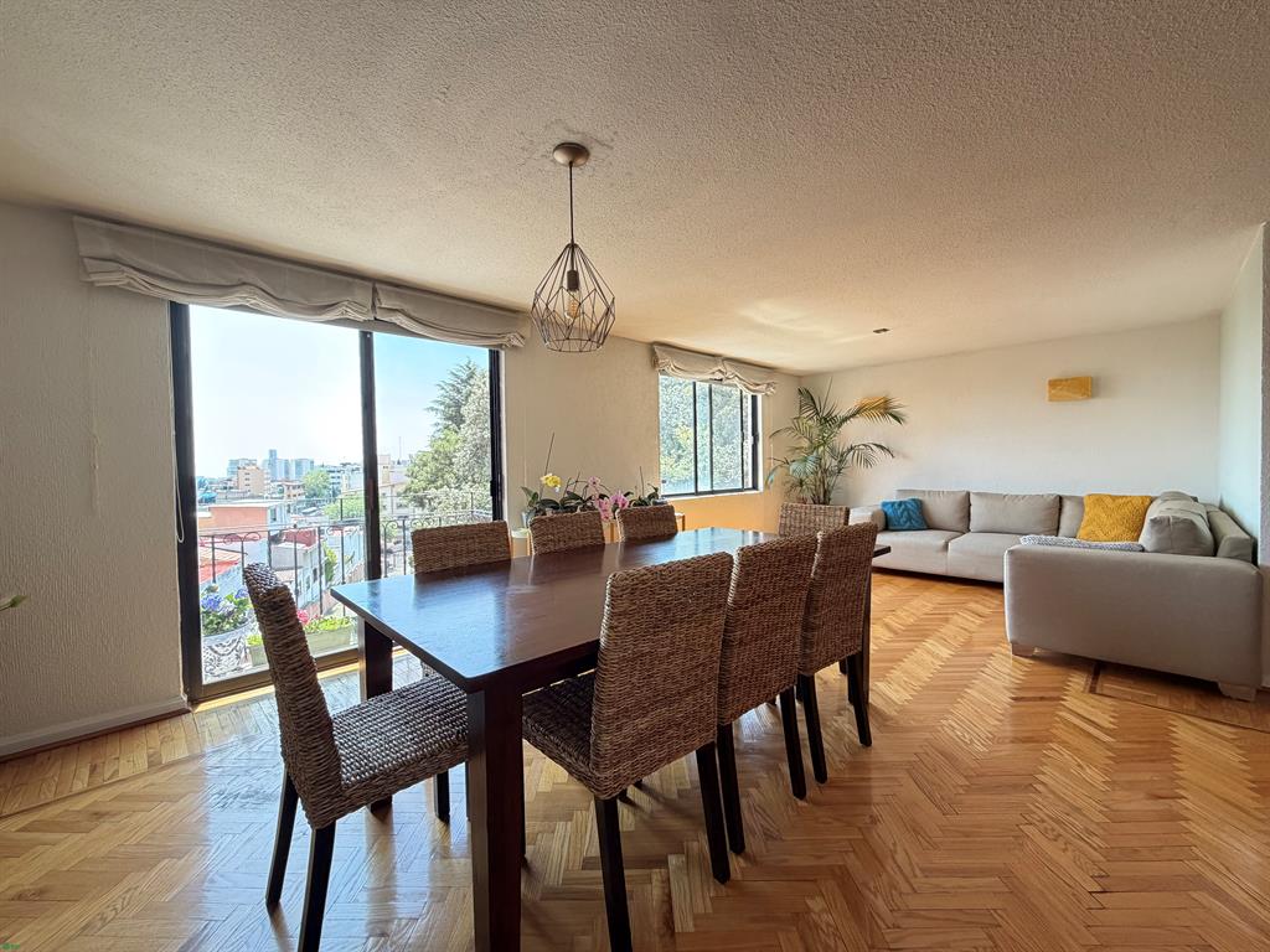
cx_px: 635
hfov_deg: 102.1
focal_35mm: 14
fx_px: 514
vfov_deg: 85.7
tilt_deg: -1.9
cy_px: 476
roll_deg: +1.5
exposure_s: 1/121
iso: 250
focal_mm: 2.22
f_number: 2.2
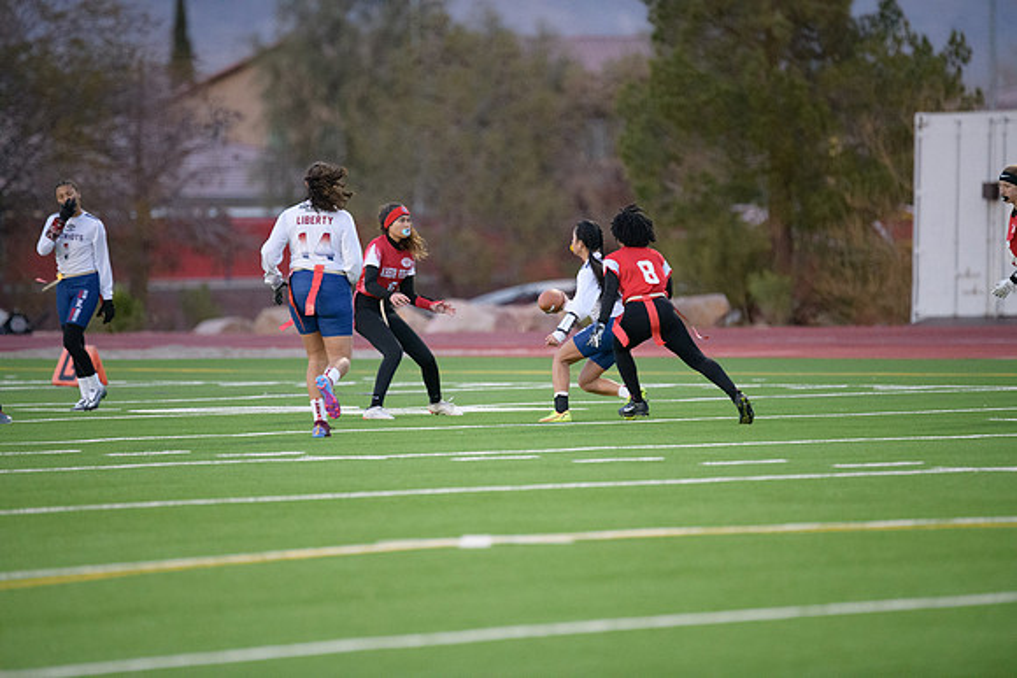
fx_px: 8477
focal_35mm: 300
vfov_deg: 4.6
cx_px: 508
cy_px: 339
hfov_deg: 6.9
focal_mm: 300
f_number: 2.8
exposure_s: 1/3200
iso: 7200
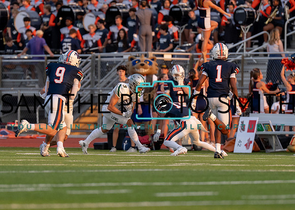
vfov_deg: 3.1
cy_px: 102
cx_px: 97
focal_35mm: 471
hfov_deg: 4.3
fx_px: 3942
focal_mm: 200
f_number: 2.8
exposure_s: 1/2500
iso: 640
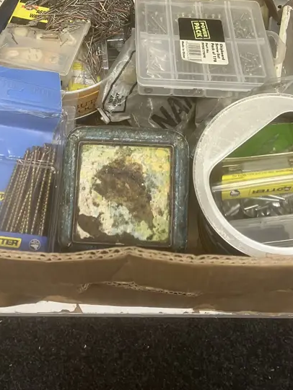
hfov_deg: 27.5
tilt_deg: -57.5
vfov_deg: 33.9
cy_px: 27
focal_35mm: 53
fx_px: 598
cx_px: 138
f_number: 1.8
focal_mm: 3.99
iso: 100
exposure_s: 1/50
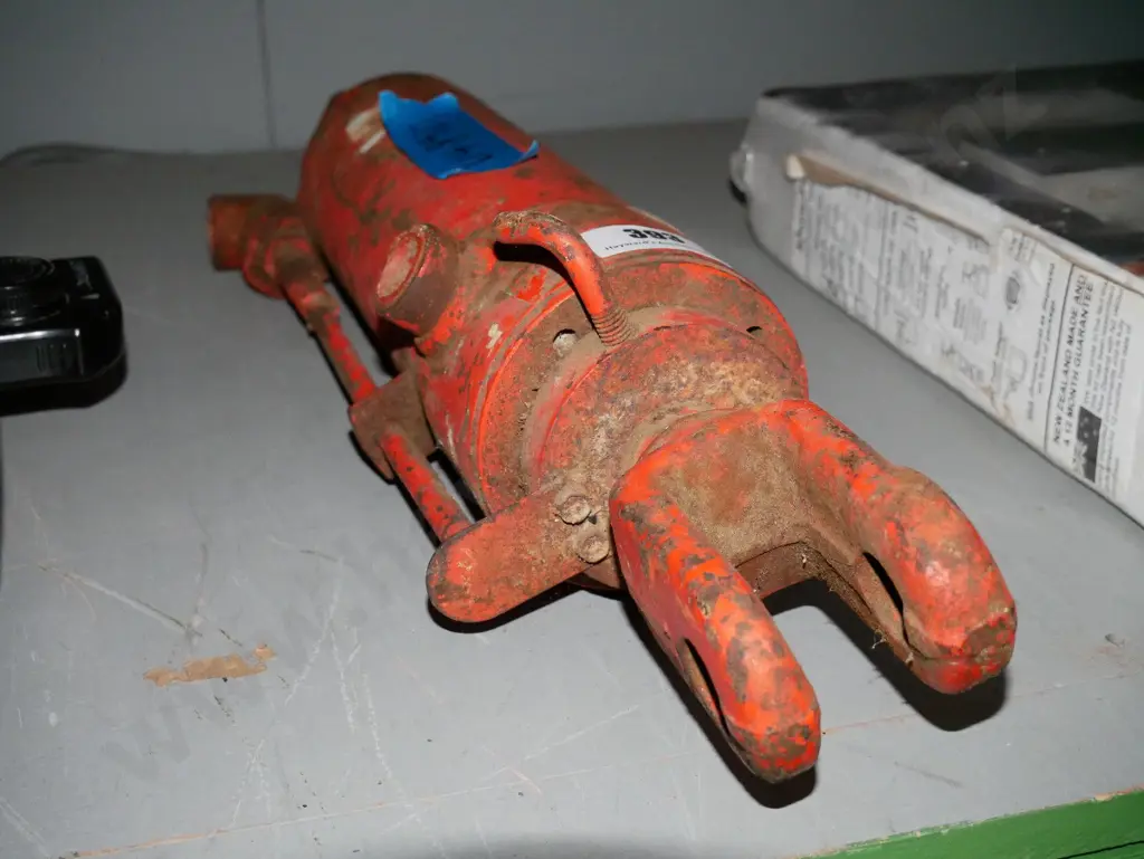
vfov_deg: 31.5
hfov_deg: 41.2
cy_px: 430
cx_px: 572
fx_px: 1521
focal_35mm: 46
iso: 3200
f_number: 5.6
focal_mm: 23
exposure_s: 1/125
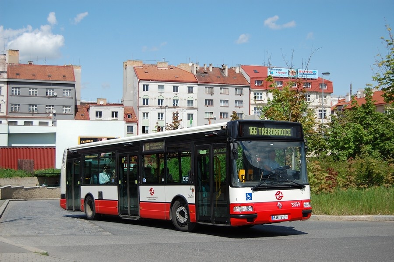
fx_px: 574
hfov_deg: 37.9
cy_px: 131
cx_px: 197
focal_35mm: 52
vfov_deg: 25.7
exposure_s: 1/1250
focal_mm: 35
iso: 200
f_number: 5
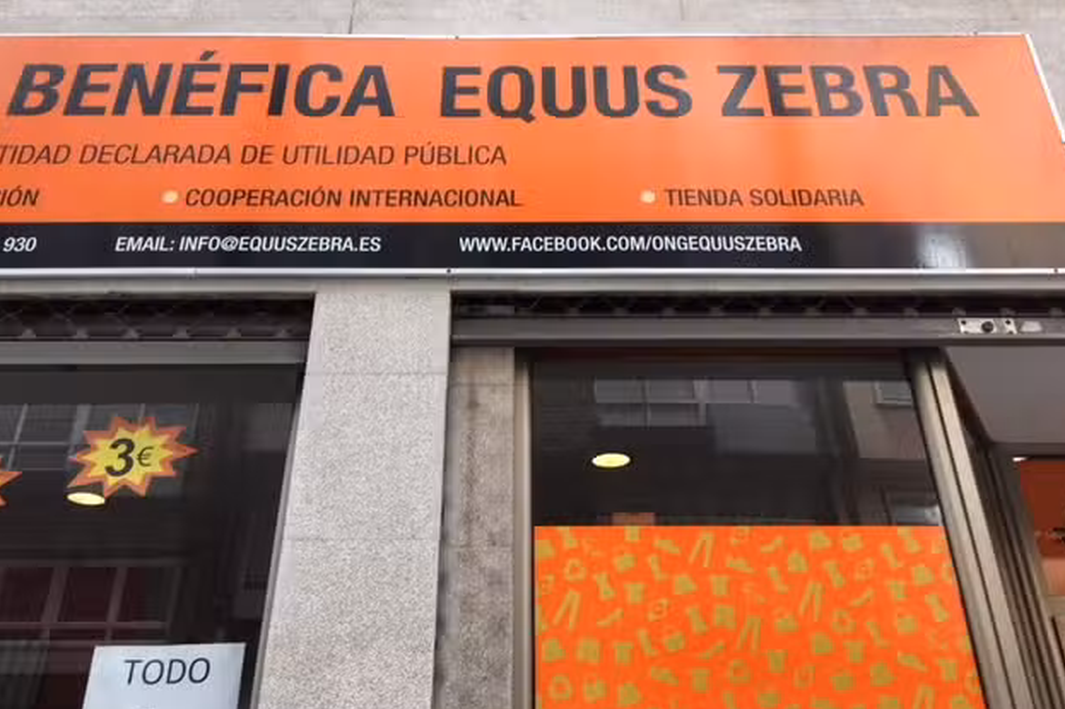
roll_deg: -0.1
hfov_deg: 60.3
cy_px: 321
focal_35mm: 31
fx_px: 917
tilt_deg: +31.4
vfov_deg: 42.3
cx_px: 542
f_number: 2.2
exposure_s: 1/122
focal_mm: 4.15
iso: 25
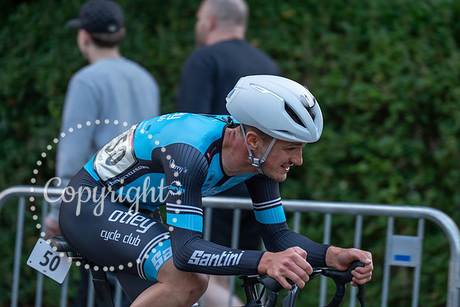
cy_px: 126
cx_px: 272
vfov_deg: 7.6
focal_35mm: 180
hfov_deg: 11.4
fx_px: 2296
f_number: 2.8
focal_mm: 152
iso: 1250
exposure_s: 1/1000
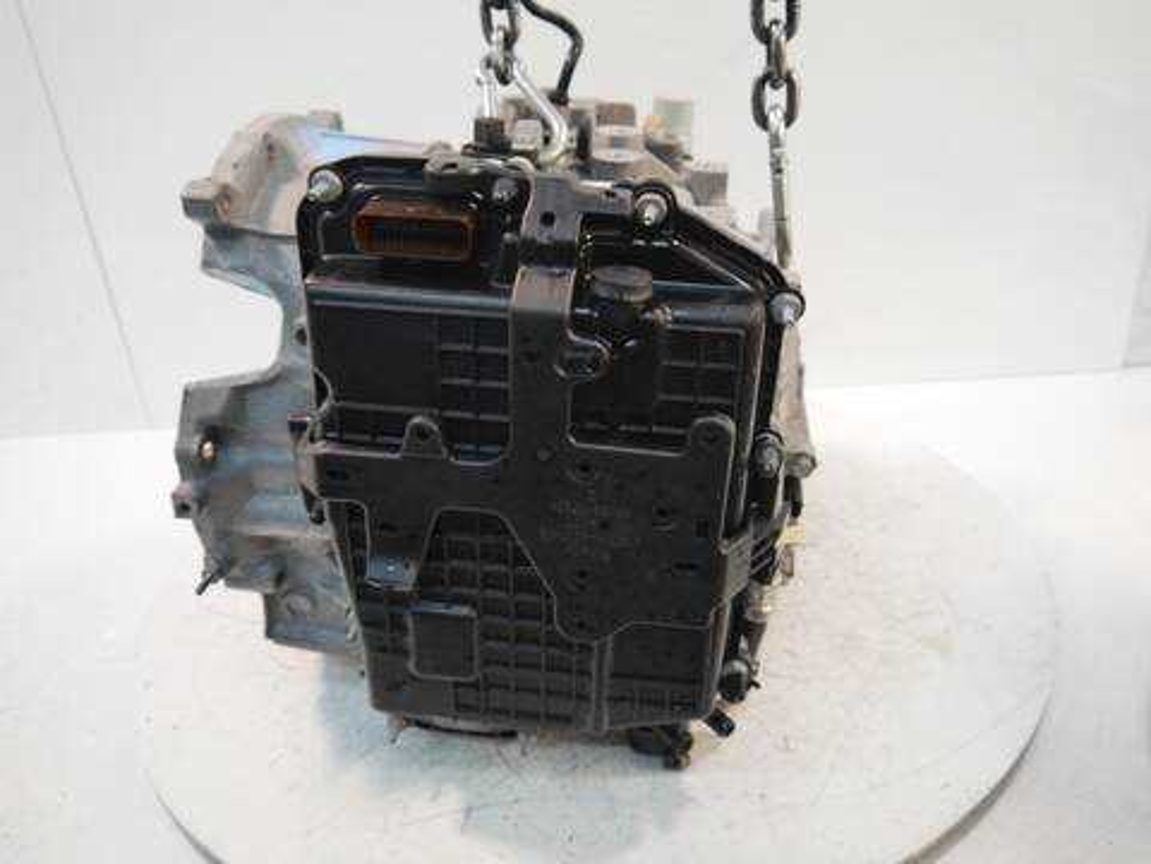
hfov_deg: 63.4
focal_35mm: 28
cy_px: 432
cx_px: 576
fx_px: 931
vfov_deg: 49.7
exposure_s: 1/60
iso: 640
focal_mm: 14
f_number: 3.5
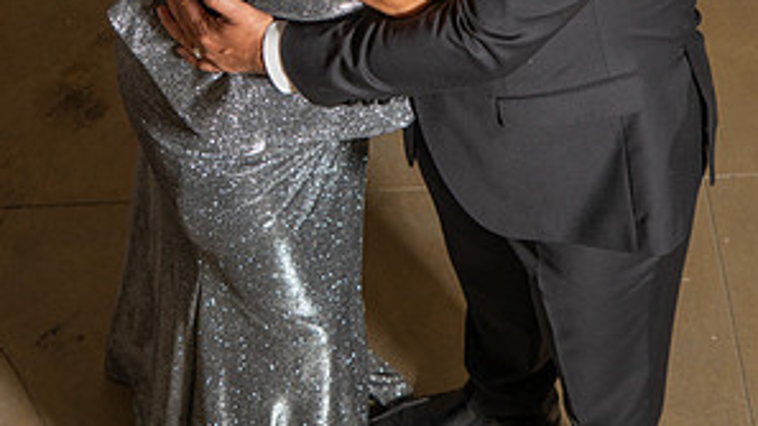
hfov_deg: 15.7
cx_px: 272
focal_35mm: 137
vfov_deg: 8.7
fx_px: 2753
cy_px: -163
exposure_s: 1/200
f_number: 4.5
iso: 400
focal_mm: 53
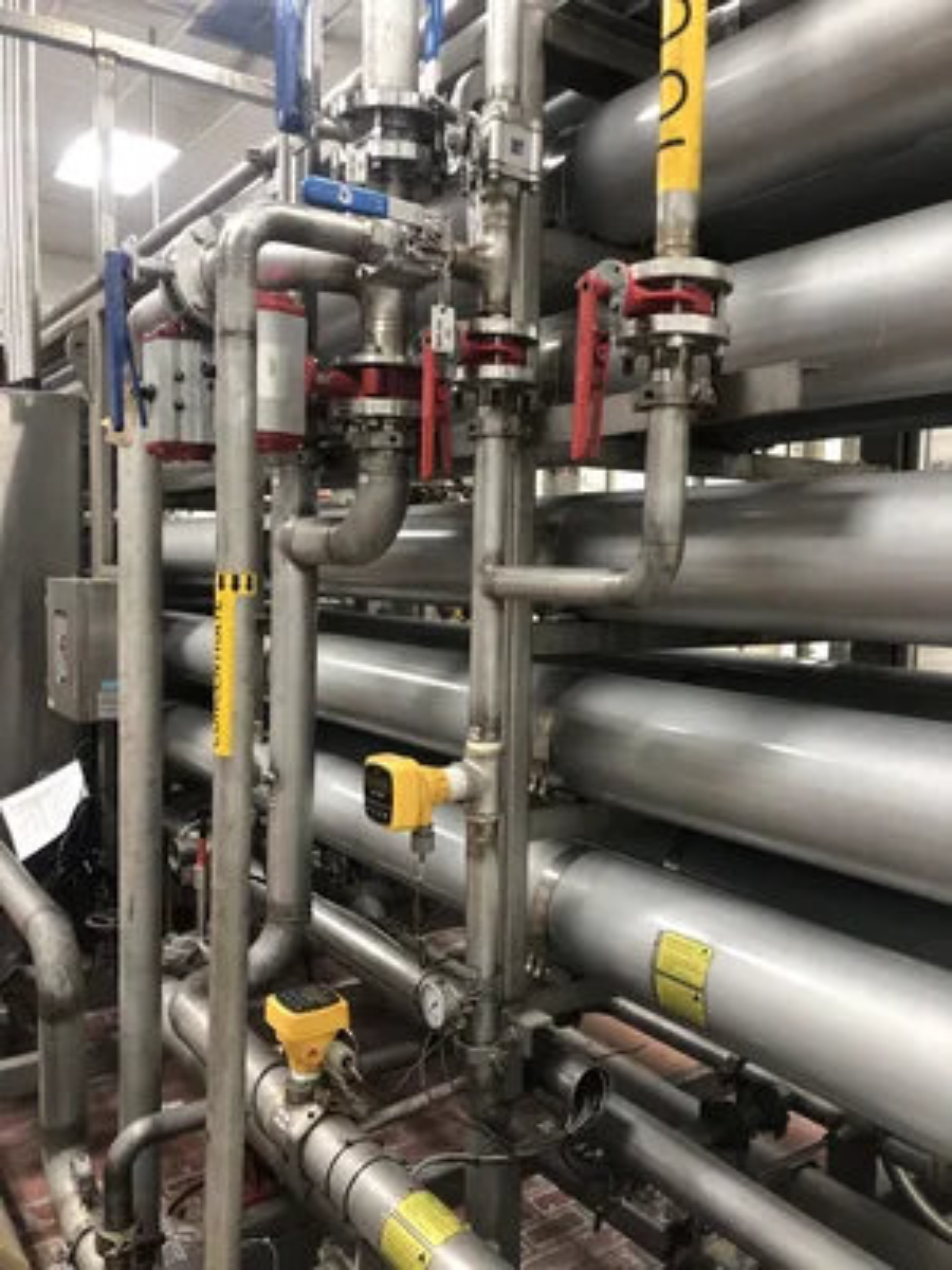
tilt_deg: -2.7
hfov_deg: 49.7
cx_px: 476
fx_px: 1027
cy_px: 635
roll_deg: -2.0
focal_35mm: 28
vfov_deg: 63.4
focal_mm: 3.99
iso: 50
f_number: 1.8
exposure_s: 1/15
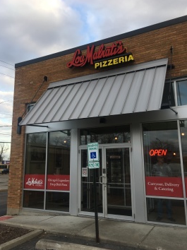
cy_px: 122
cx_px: 93
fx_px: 216
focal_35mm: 30
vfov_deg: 60.0
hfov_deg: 46.7
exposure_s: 1/199
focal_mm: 4.15
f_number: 2.2
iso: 25
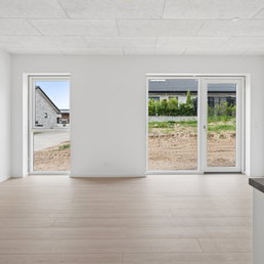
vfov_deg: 62.9
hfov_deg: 62.7
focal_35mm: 25
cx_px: 148
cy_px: 131
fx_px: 216
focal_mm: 19
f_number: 9
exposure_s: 1/200
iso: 640
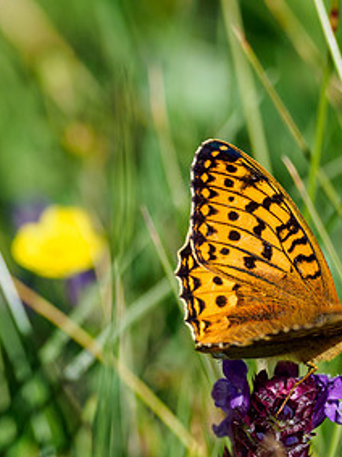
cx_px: 252
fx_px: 16769
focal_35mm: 1272
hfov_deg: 1.2
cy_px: 312
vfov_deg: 1.6
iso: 250
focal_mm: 300
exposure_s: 1/1250
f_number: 4
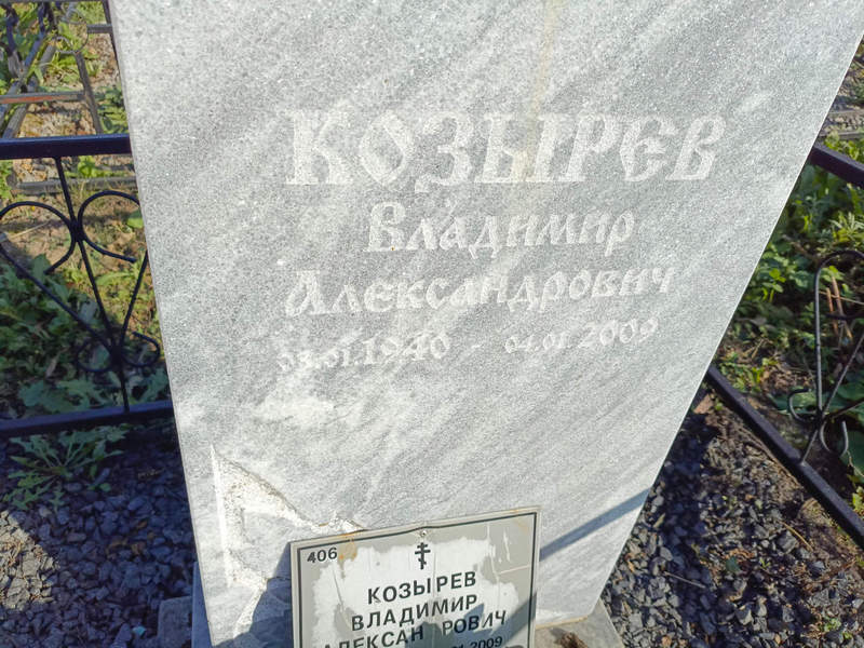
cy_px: 324
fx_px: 624
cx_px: 432
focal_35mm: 25
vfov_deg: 54.9
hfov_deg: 69.4
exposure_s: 1/1323
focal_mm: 4.76
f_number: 1.69
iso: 116
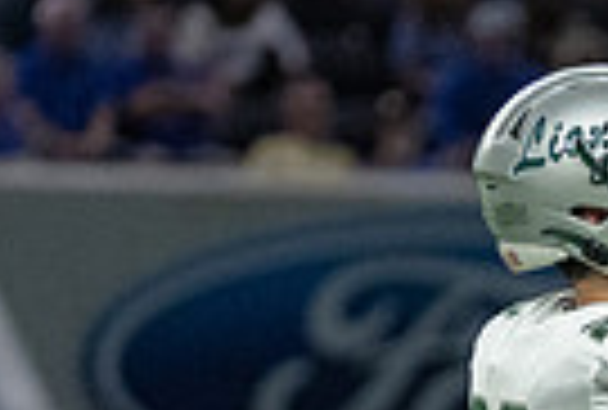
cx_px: 578
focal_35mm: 957
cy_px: 630
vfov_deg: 1.4
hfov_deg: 2.1
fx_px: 16217
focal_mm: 174
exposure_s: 1/1250
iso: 4000
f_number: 2.8
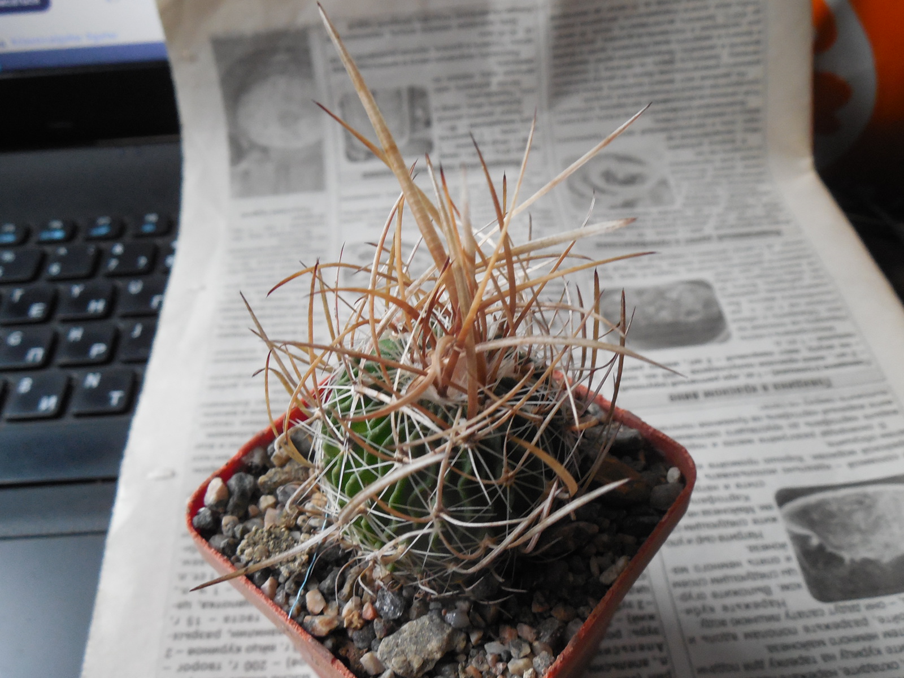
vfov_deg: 45.4
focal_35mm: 31
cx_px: 452
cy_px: 339
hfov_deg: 58.4
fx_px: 810
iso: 400
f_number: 3.6
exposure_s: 1/30
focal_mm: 5.6
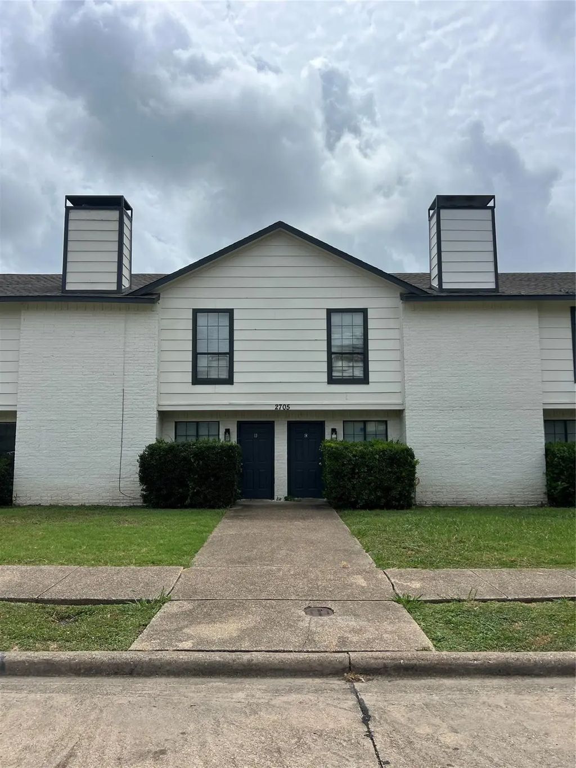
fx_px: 577
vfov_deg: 67.3
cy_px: 384
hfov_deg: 53.1
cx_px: 288
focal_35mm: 26
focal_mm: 5.7
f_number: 1.5
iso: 50
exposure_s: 1/11364
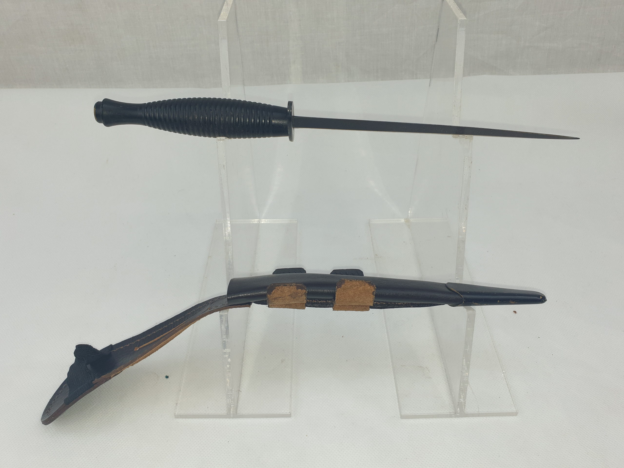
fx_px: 469
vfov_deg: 53.1
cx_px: 312
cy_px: 234
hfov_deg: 67.3
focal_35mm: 26
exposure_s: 1/195
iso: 50
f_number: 2.4
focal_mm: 4.3
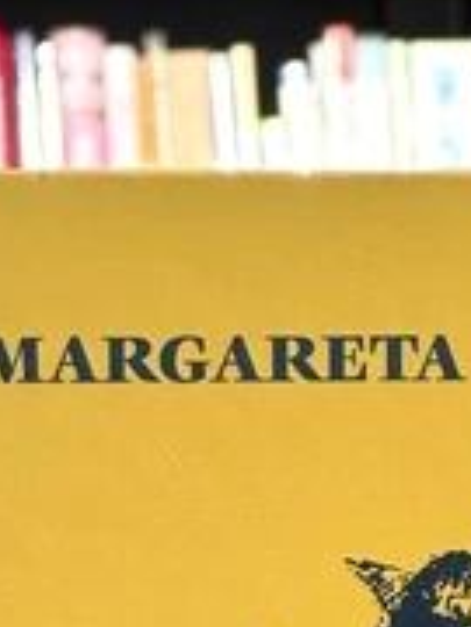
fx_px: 5279
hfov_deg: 5.1
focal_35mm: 291
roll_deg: +0.5
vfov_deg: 6.7
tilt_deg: -0.4
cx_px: 403
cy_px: 1068
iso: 160
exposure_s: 1/99
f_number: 2.8
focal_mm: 9
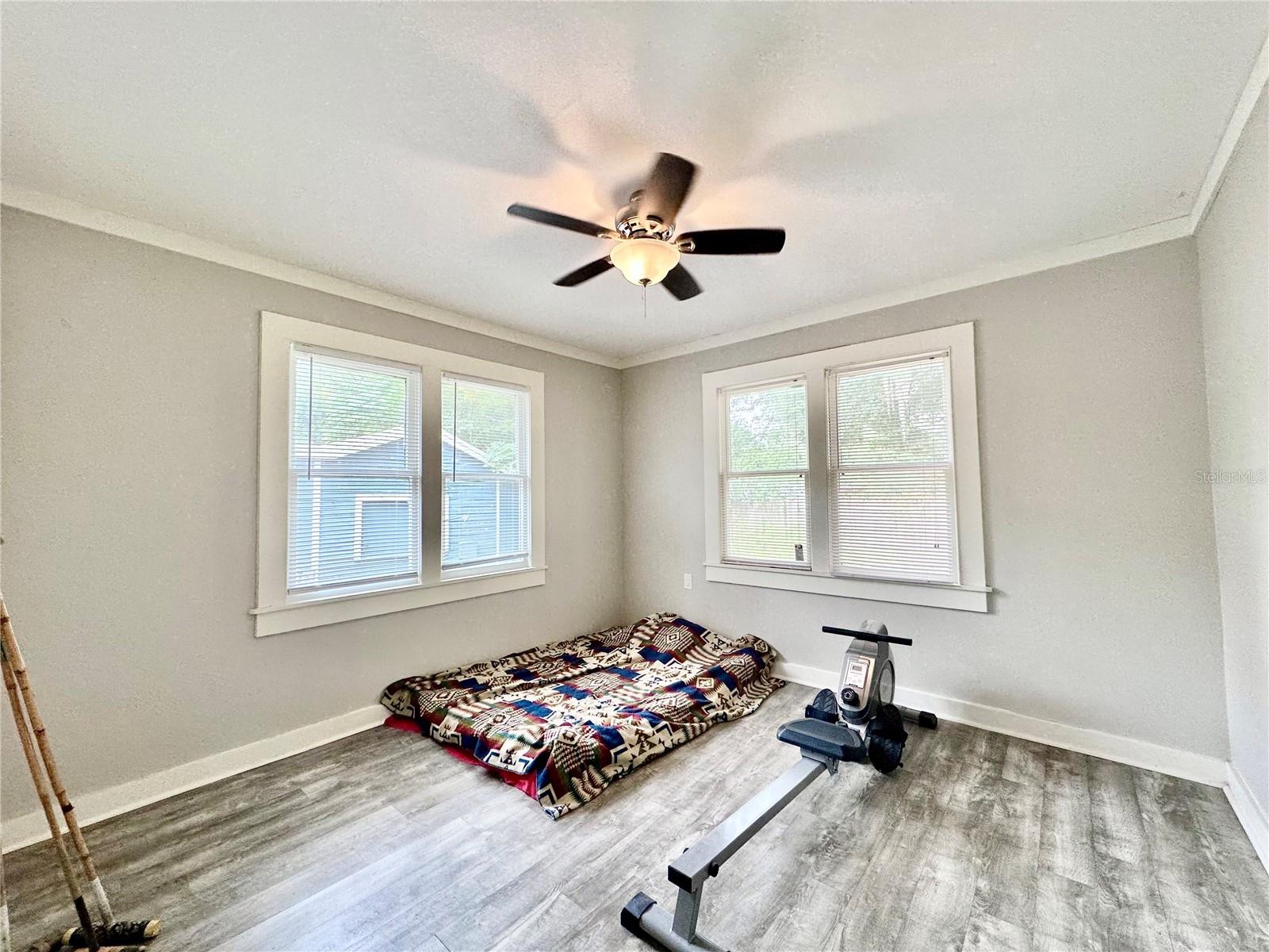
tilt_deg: +3.4
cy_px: 476
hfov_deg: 102.1
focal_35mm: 14
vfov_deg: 85.7
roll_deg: -0.1
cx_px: 634
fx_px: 513
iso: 125
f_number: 2.2
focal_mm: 2.22
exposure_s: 1/120
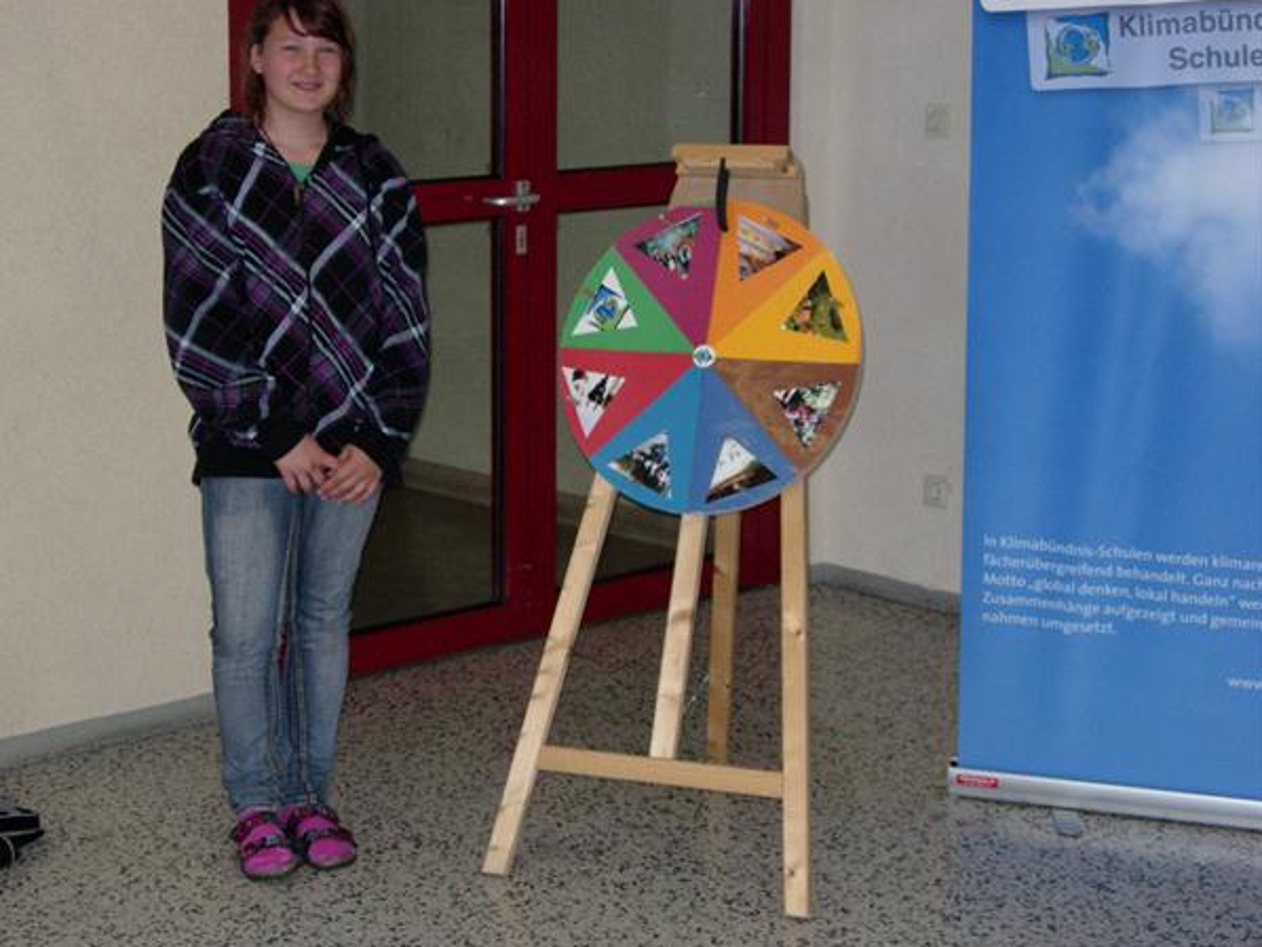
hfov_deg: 25.3
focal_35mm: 77
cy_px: 449
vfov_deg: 19.2
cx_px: 591
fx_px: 2808
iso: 200
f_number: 3.7
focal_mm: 14.9
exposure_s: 1/161
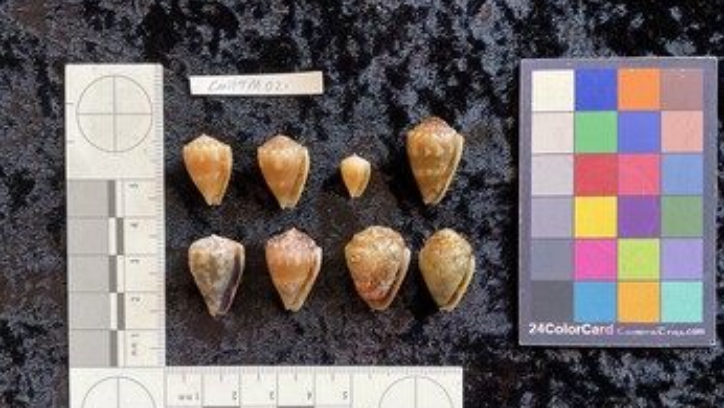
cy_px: 256
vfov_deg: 36.5
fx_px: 615
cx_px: 364
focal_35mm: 32
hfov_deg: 61.0
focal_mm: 3
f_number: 1.8
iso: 50
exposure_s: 1/50
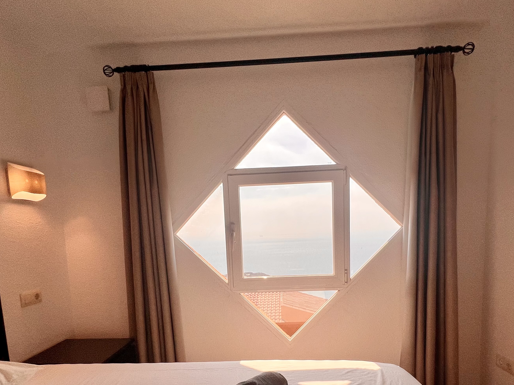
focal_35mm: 20
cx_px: 266
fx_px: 297
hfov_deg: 81.7
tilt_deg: -7.5
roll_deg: +3.2
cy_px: 268
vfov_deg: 63.6
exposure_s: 1/1597
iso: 32
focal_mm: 1.57
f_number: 1.8
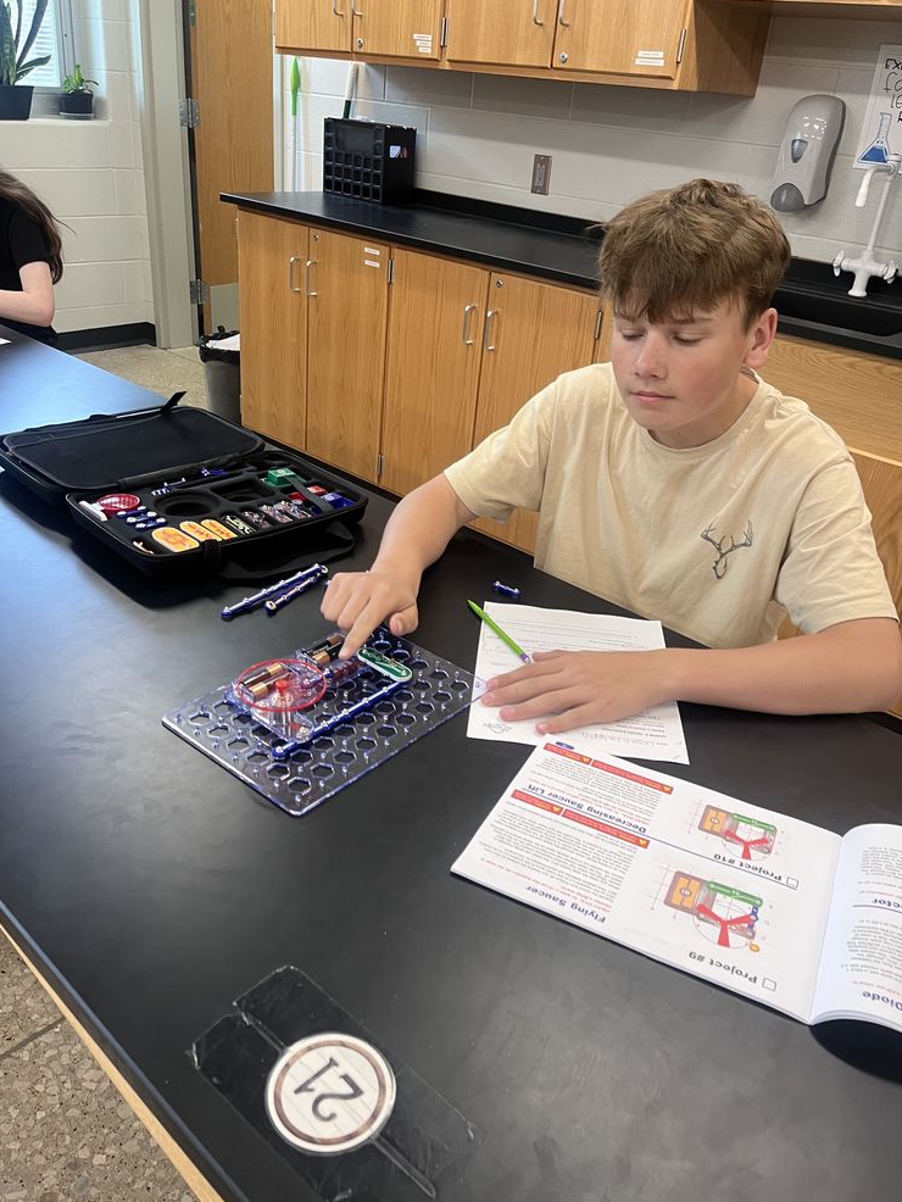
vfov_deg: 65.3
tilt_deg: -30.3
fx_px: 938
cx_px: 456
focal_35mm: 27
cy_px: 600
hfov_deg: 51.4
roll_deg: -7.1
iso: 125
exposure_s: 1/94
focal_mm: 5.1
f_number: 1.6
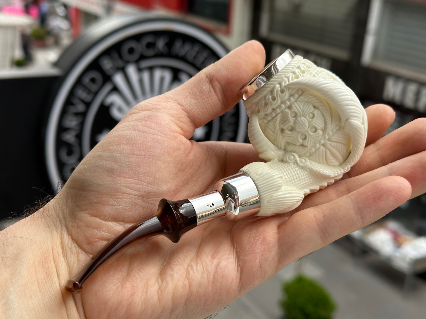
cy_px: 160
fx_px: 591
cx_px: 213
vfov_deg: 30.3
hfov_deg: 39.7
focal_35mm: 48
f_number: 1.78
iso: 64
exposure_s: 1/740
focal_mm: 6.86
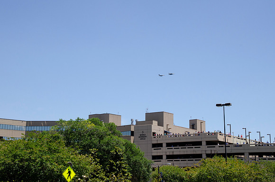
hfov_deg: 27.0
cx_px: 138
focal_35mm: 75
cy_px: 91
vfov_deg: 18.1
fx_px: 572
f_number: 13
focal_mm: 50
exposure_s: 1/800
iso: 400
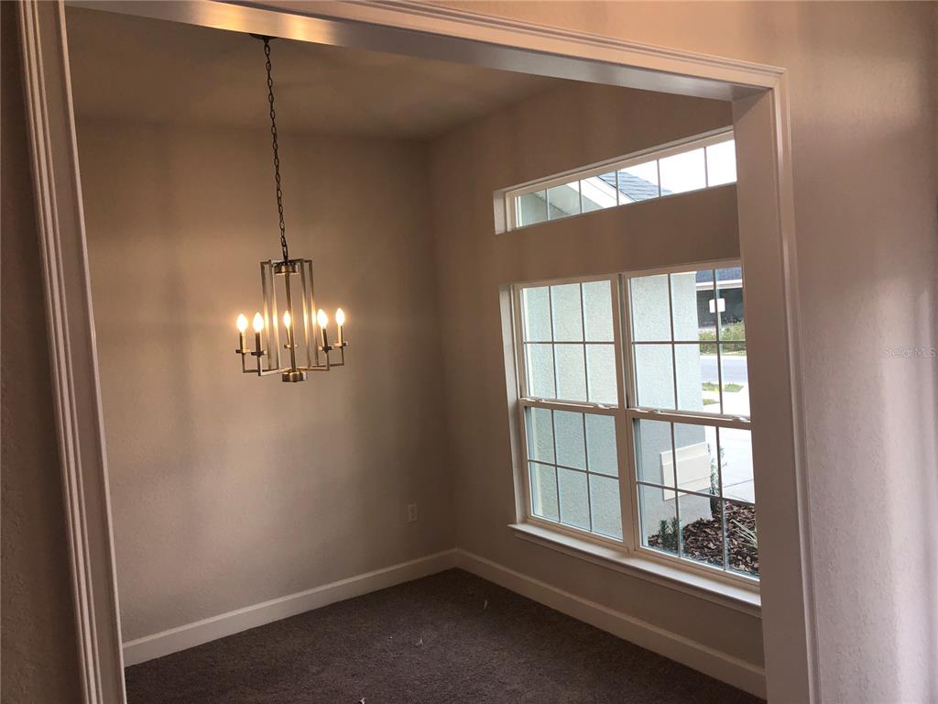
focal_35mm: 28
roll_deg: +4.9
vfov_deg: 49.7
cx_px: 469
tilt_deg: -4.3
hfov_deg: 63.4
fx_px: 759
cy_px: 352
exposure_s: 1/120
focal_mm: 3.99
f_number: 1.8
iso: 64
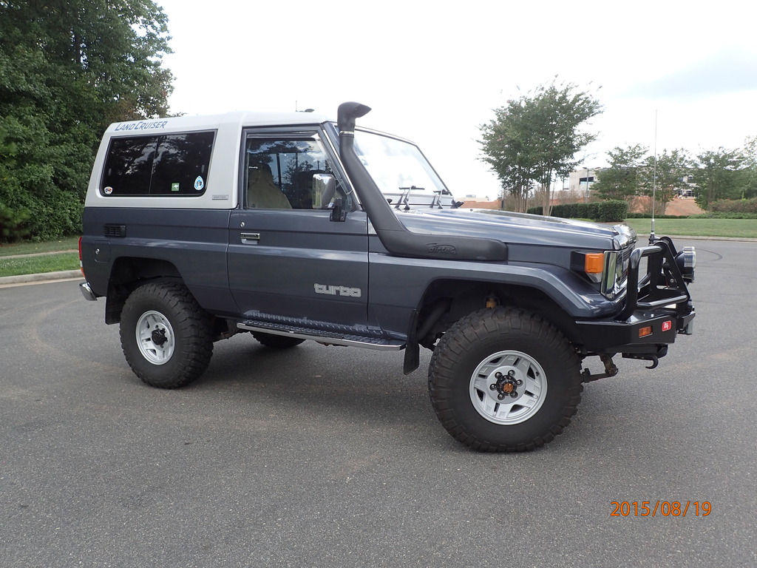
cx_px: 378
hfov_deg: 69.4
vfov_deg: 54.9
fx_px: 547
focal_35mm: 25
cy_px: 284
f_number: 2.8
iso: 100
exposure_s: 1/400
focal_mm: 4.5
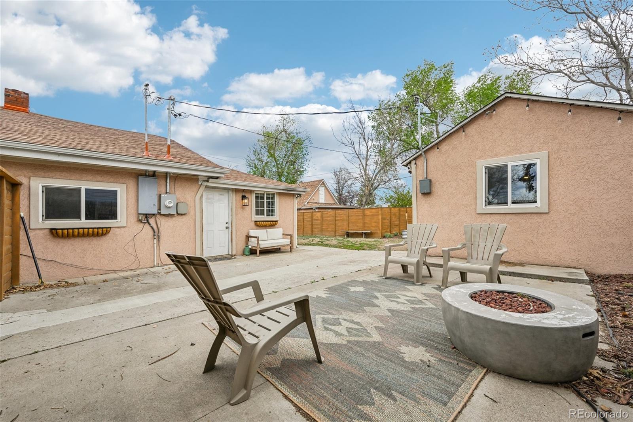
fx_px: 246
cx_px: 316
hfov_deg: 104.3
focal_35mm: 14
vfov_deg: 81.2
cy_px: 211
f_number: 11
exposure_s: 1/50
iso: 64
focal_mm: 14
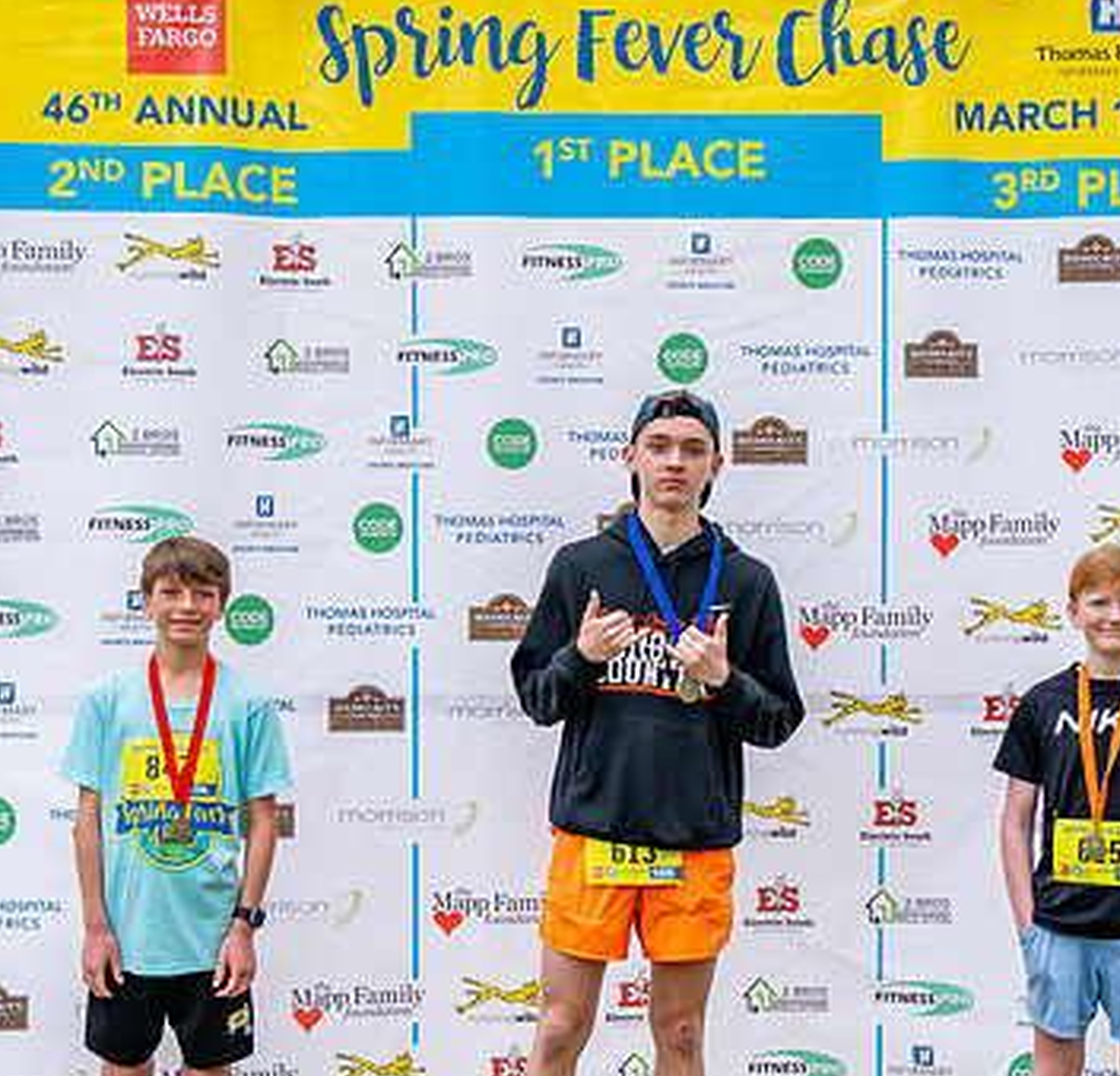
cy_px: 622
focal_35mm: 79
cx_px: 656
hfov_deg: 22.3
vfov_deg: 21.5
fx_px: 2835
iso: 320
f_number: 2.8
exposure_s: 1/1250
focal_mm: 42
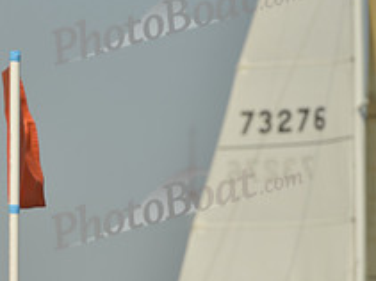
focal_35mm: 1056
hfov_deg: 1.9
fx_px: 11464
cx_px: -39
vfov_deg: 1.4
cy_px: 136
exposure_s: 1/1250
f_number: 8
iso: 200
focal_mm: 400
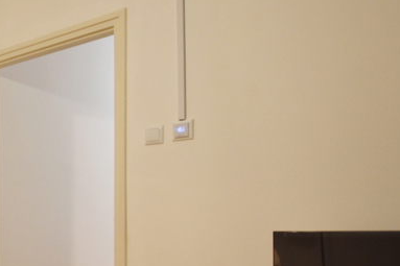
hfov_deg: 29.8
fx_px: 522
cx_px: -163
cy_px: 229
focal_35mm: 47
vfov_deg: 27.8
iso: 320
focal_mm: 10
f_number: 4.5
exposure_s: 1/15
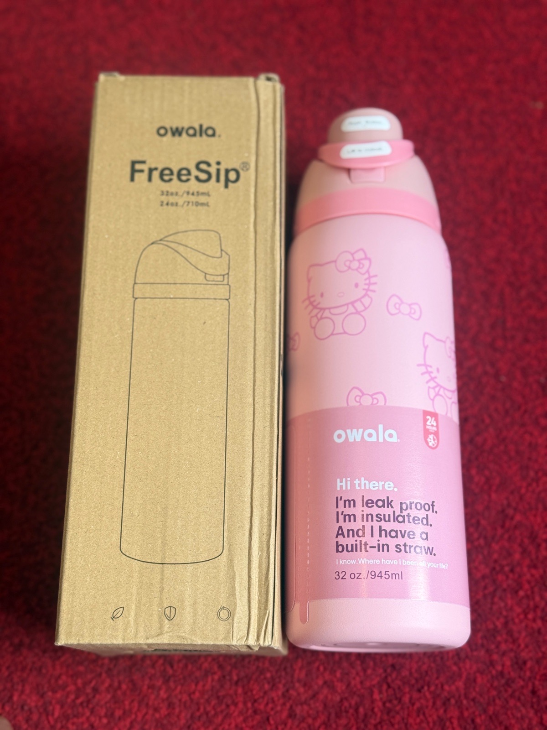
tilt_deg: -72.4
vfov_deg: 39.7
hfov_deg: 30.3
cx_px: 274
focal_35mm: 48
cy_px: 365
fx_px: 1011
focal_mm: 6.76
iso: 100
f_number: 1.78
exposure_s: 1/110
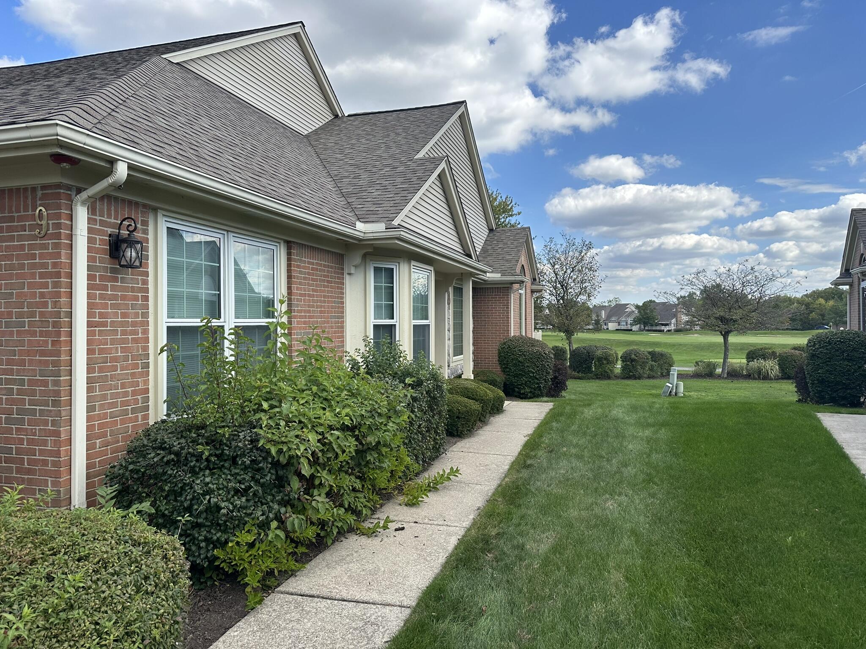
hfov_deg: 71.6
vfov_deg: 56.8
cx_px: 433
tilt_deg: -0.6
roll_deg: -0.2
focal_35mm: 24
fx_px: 600
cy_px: 324
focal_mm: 6.86
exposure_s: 1/2203
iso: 80
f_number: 1.78
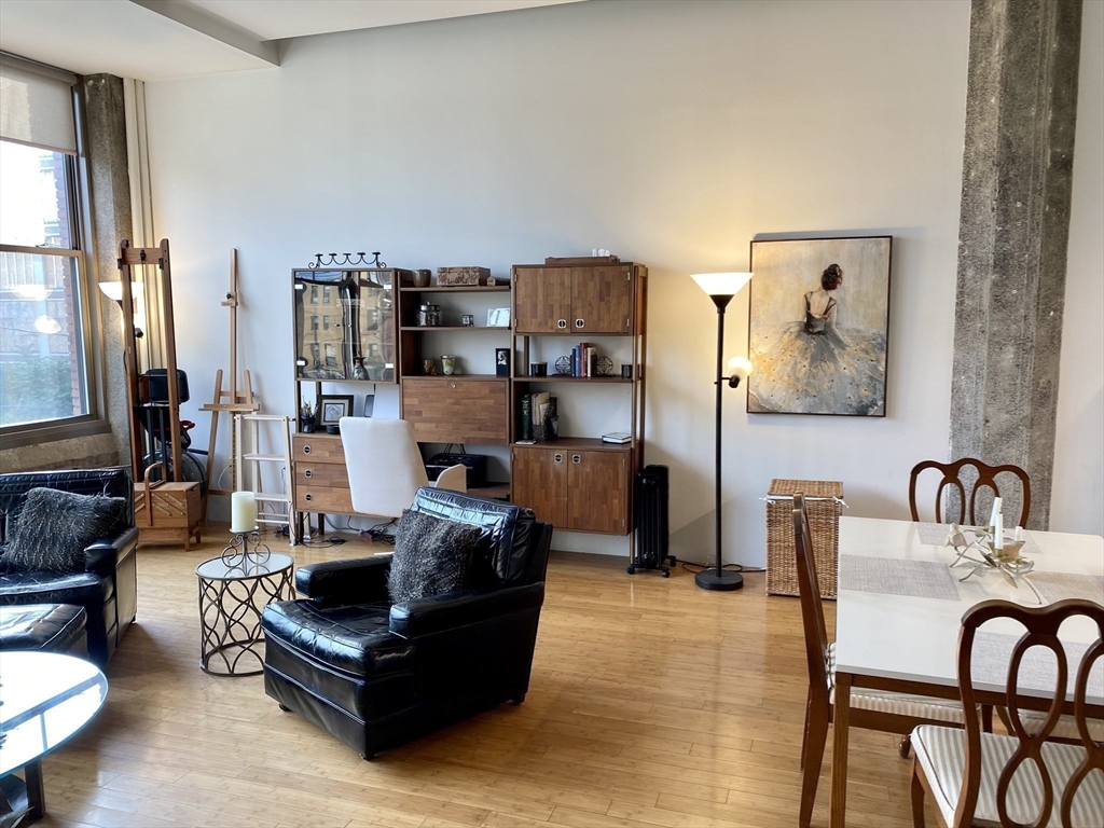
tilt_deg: -7.7
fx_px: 829
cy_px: 414
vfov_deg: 53.1
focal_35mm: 26
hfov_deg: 67.3
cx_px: 552
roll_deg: +0.2
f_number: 1.8
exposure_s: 1/120
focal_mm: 4.25
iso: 64
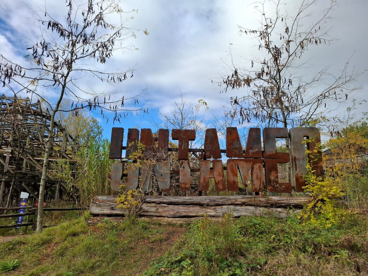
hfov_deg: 73.9
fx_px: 245
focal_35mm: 23
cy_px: 138
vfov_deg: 58.9
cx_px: 184
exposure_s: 1/1488
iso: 50
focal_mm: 5.54
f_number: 1.8
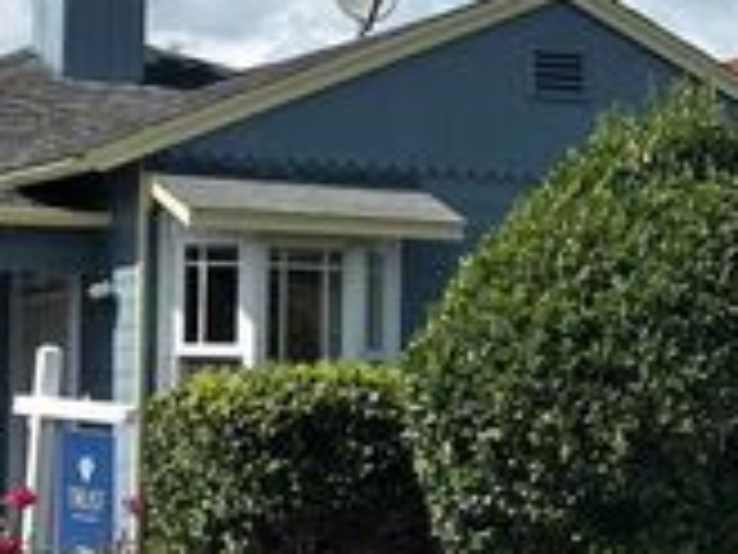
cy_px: 309
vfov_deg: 10.2
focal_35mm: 146
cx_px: 477
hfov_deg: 13.5
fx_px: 3113
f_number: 1.78
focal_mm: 6.86
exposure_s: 1/4566
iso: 64
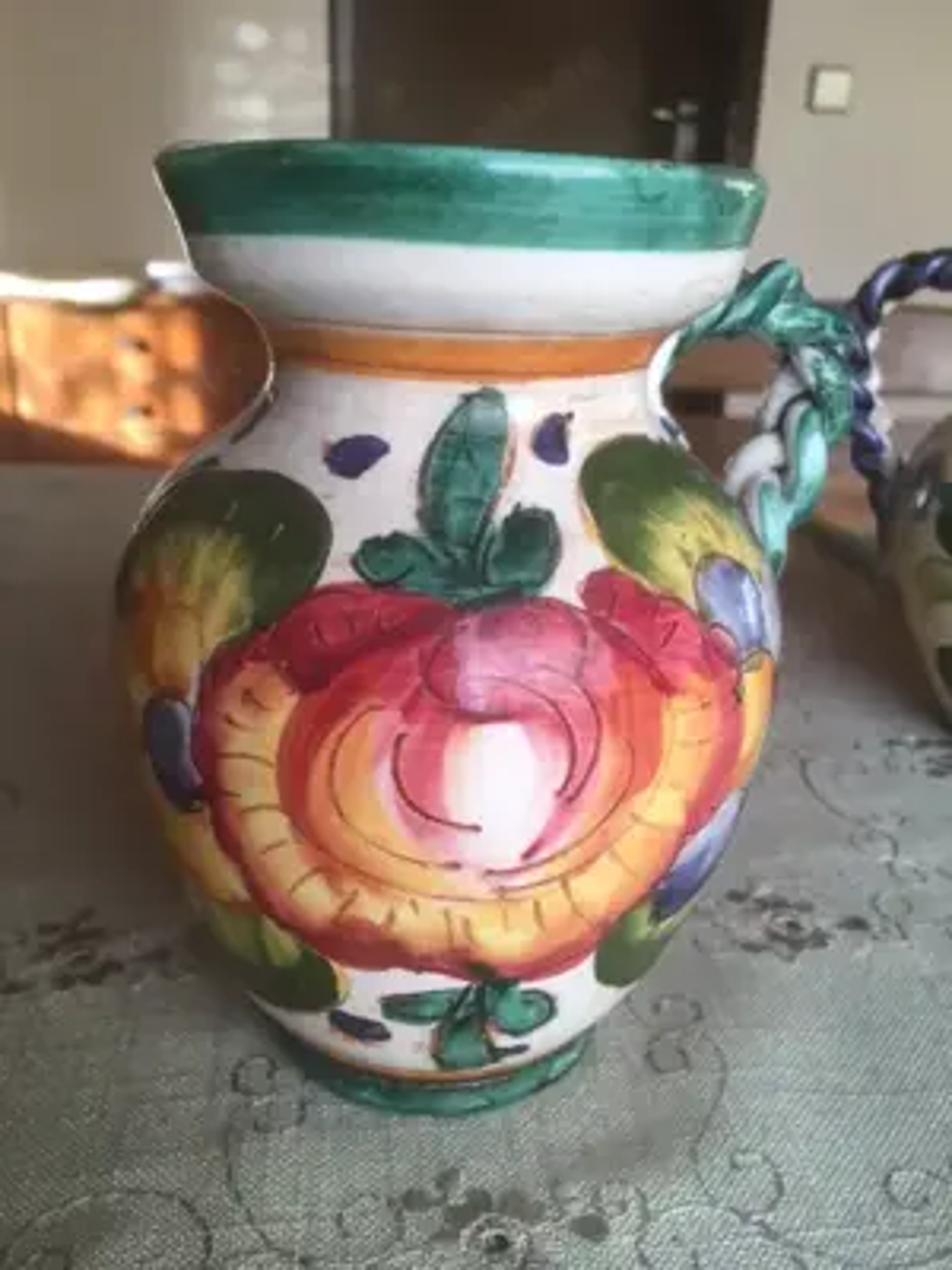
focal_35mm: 29
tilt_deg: -19.7
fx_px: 1063
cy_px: 635
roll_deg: -1.8
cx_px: 476
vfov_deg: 61.7
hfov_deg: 48.2
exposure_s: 1/33
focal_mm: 4.15
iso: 25
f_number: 2.2
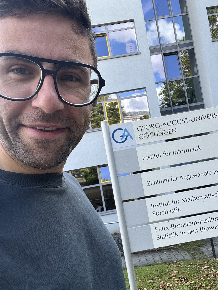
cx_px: 129
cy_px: 162
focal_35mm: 36
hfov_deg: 39.5
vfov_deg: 51.2
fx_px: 302
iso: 32
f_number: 2.2
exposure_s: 1/121
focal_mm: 2.71
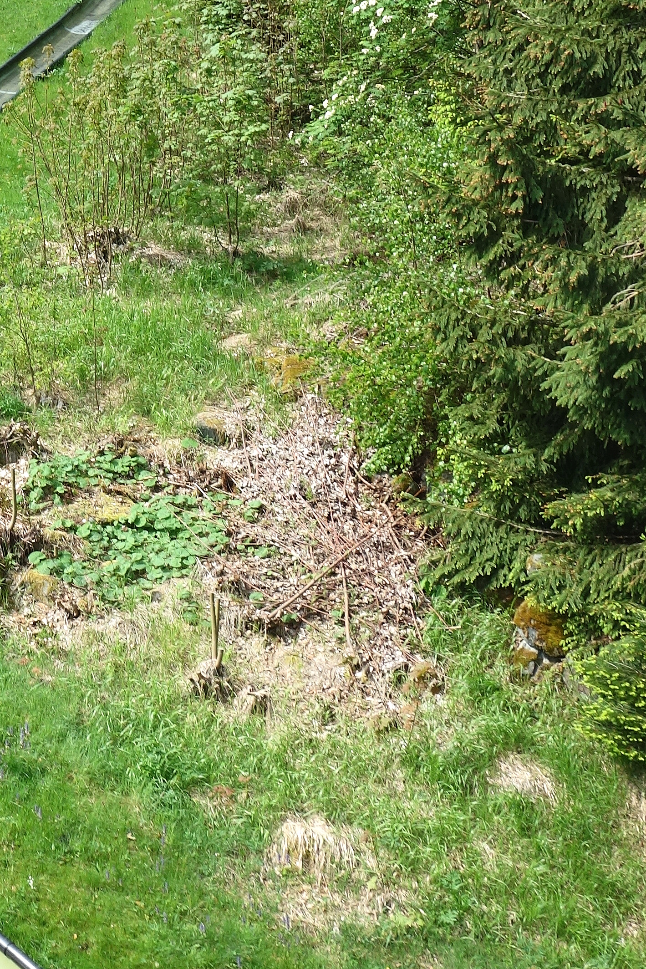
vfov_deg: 28.0
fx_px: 1938
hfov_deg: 17.9
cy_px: 366
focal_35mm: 72
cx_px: -153
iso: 125
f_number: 5.6
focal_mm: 10.4
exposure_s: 1/200
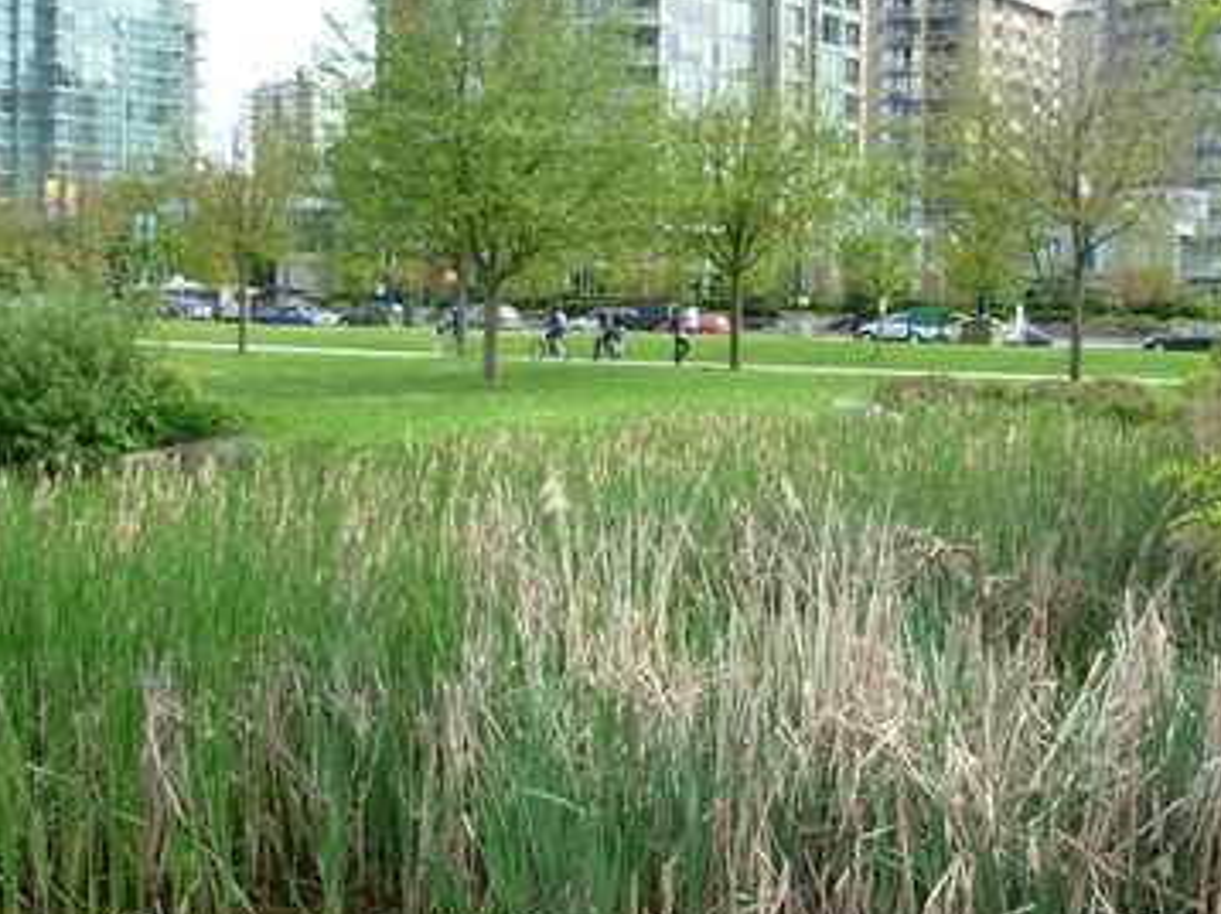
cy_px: 484
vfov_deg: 28.5
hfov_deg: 37.5
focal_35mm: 51
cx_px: 648
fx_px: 1798
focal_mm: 6.3
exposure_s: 1/279
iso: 50
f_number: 2.9
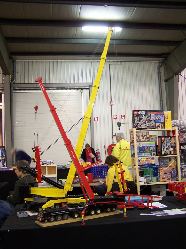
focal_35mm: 38
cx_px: 93
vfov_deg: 49.0
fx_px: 272
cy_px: 124
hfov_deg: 37.7
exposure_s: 1/2
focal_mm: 6.3
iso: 80
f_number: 2.8
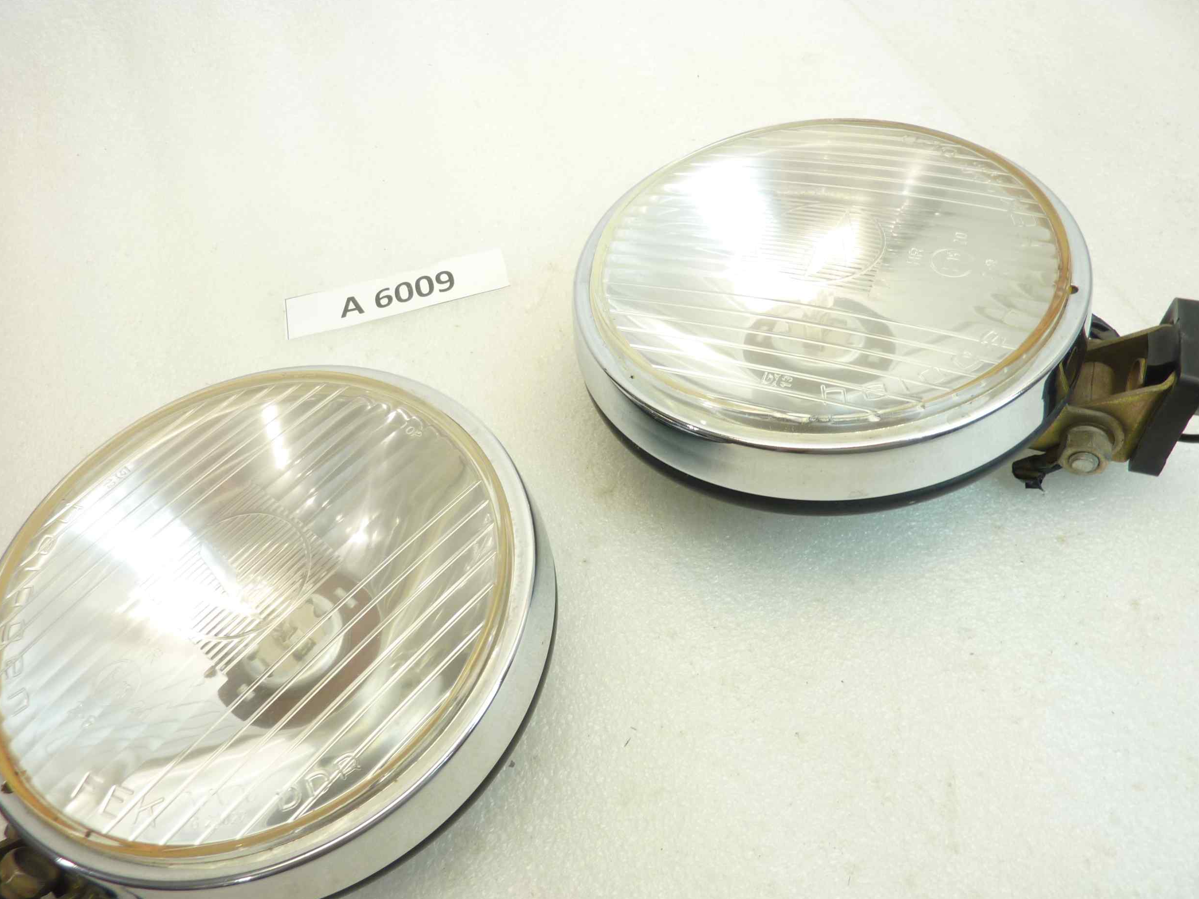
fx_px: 900
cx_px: 579
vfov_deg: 53.0
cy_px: 465
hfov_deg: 67.3
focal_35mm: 26
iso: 80
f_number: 3.3
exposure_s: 1/20
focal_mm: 4.1
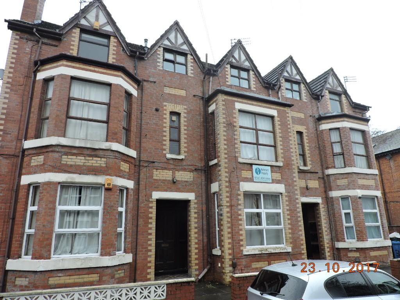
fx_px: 277
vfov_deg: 56.8
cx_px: 200
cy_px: 150
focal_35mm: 24
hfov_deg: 71.6
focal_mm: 4.3
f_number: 3
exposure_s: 1/200
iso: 100
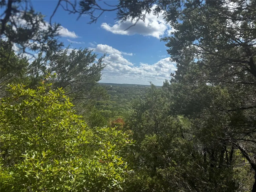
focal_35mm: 24
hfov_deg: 71.6
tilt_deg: -5.4
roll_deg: -3.6
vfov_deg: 56.8
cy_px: 96
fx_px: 177
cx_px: 128
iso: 80
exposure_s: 1/4950
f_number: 1.78
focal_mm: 6.76
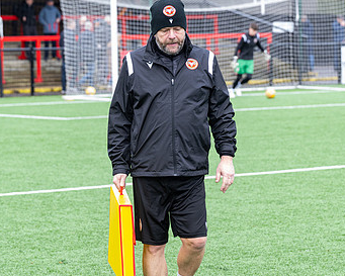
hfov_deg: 11.3
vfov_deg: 9.0
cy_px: 146
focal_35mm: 171
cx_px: 190
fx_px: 1747
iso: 800
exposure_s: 1/250
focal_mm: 92
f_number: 4.5
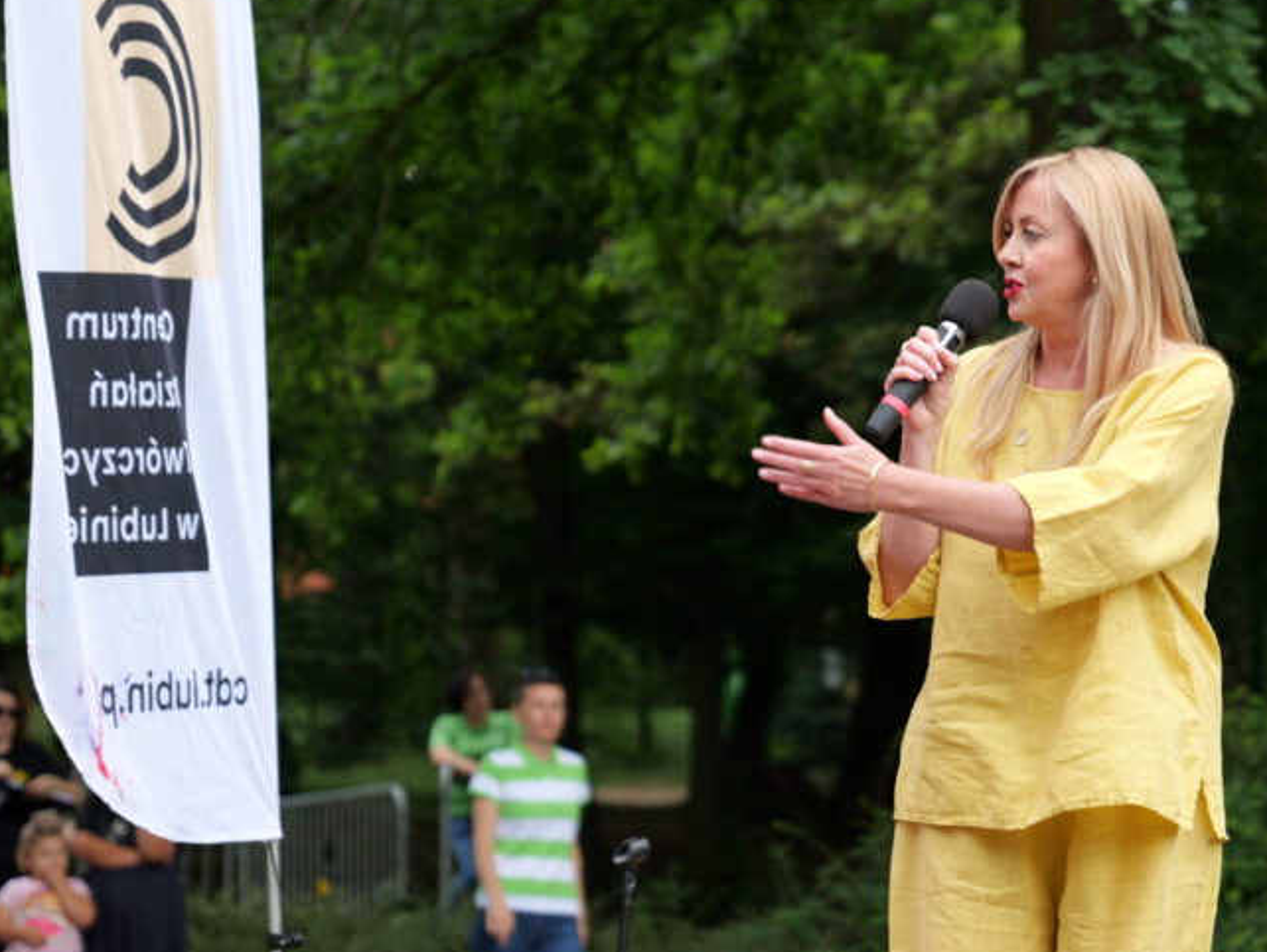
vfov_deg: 9.2
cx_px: 894
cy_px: 471
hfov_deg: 12.2
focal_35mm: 161
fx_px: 5895
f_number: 4
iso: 320
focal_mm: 105
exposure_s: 1/200
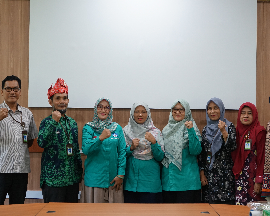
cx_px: 145
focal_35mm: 79
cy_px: 108
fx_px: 631
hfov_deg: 24.1
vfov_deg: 19.4
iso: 1250
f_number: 5.6
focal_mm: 70
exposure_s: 1/30
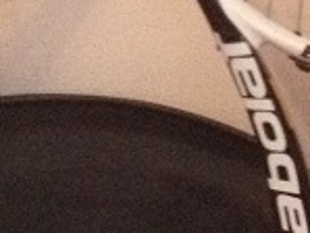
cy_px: 38
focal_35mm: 261
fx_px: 2339
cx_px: 257
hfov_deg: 7.6
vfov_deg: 5.7
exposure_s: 1/15
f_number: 2.4
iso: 500
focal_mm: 4.28
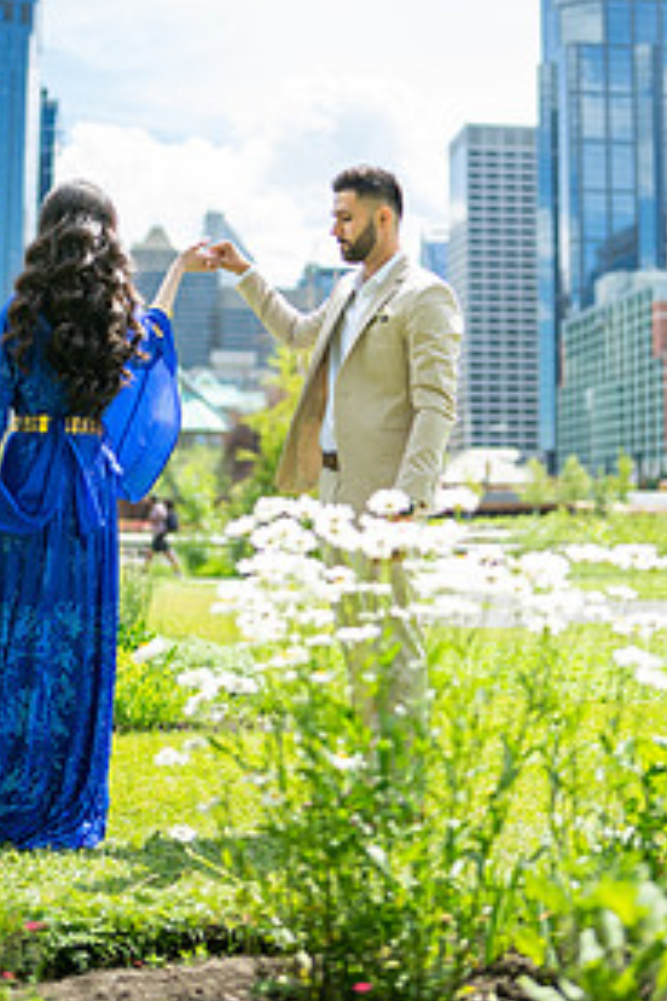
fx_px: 1584
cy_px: 305
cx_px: 315
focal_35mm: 57
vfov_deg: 34.6
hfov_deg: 23.8
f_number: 1.2
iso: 125
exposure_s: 1/4000
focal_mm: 35
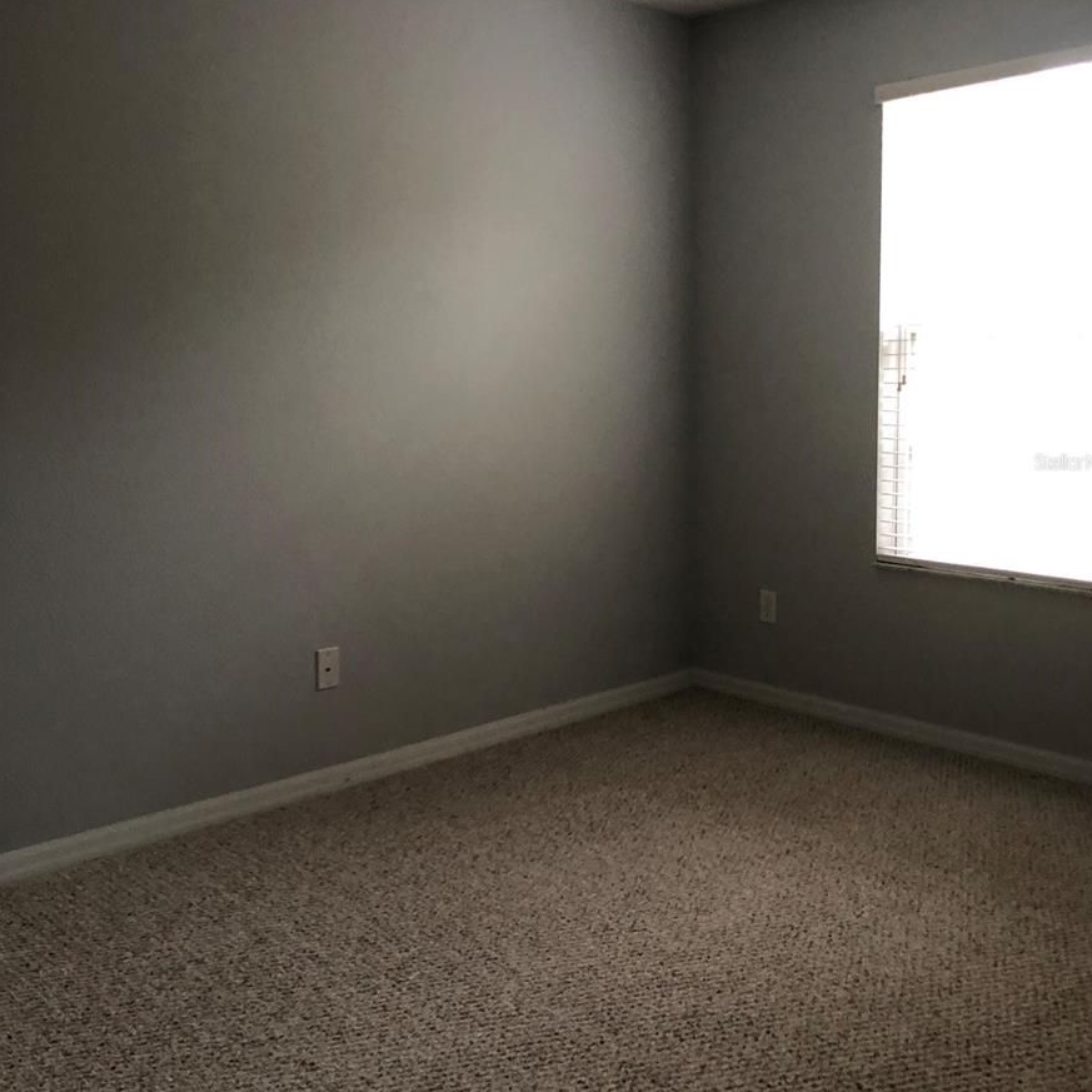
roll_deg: -0.2
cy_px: 462
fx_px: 1213
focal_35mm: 34
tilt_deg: -4.5
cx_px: 560
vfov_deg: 48.3
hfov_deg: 48.4
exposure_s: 1/13
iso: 100
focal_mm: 3.99
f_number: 1.8
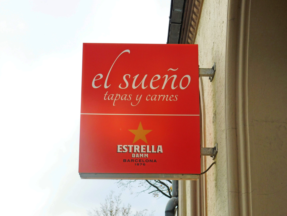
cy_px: 108
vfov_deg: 18.4
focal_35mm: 80
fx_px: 663
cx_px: 144
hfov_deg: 24.4
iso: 125
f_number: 4.4
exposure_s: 1/400
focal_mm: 14.2
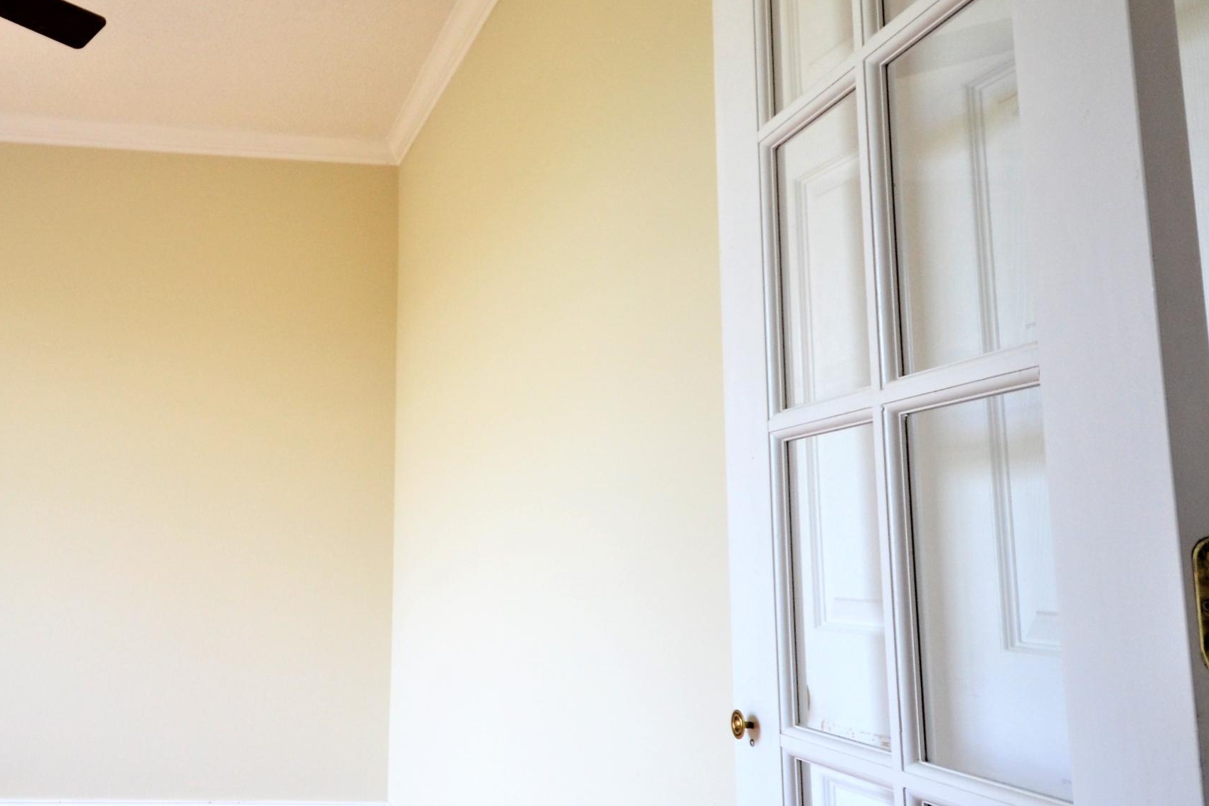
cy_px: 396
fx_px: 1022
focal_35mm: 30
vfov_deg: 43.0
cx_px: 297
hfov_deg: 57.9
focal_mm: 11.5
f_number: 4.5
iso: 400
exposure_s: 1/80
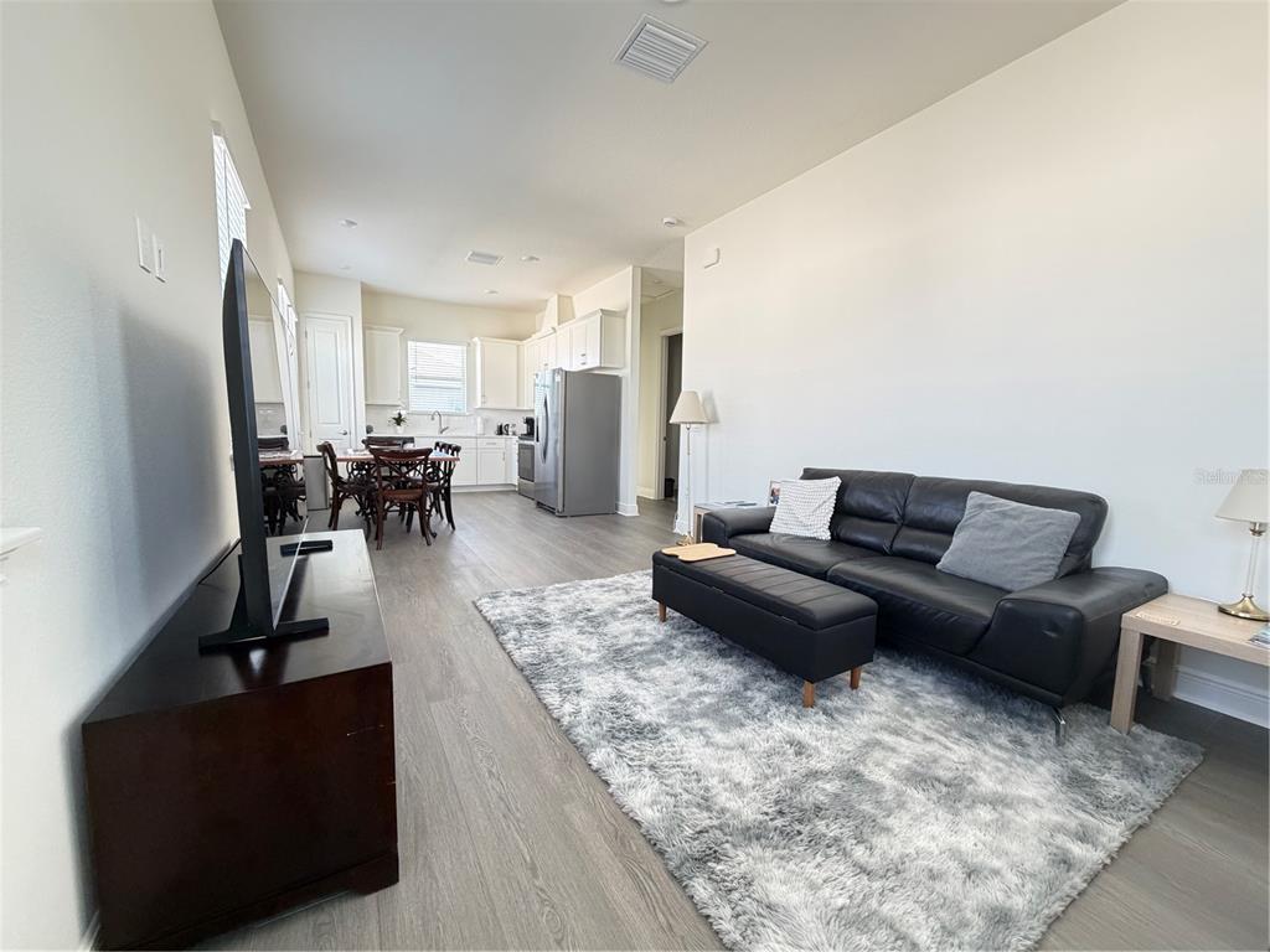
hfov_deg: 102.1
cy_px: 476
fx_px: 514
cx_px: 635
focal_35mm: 14
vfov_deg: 85.7
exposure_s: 1/60
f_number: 2.2
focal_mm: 2.22
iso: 400
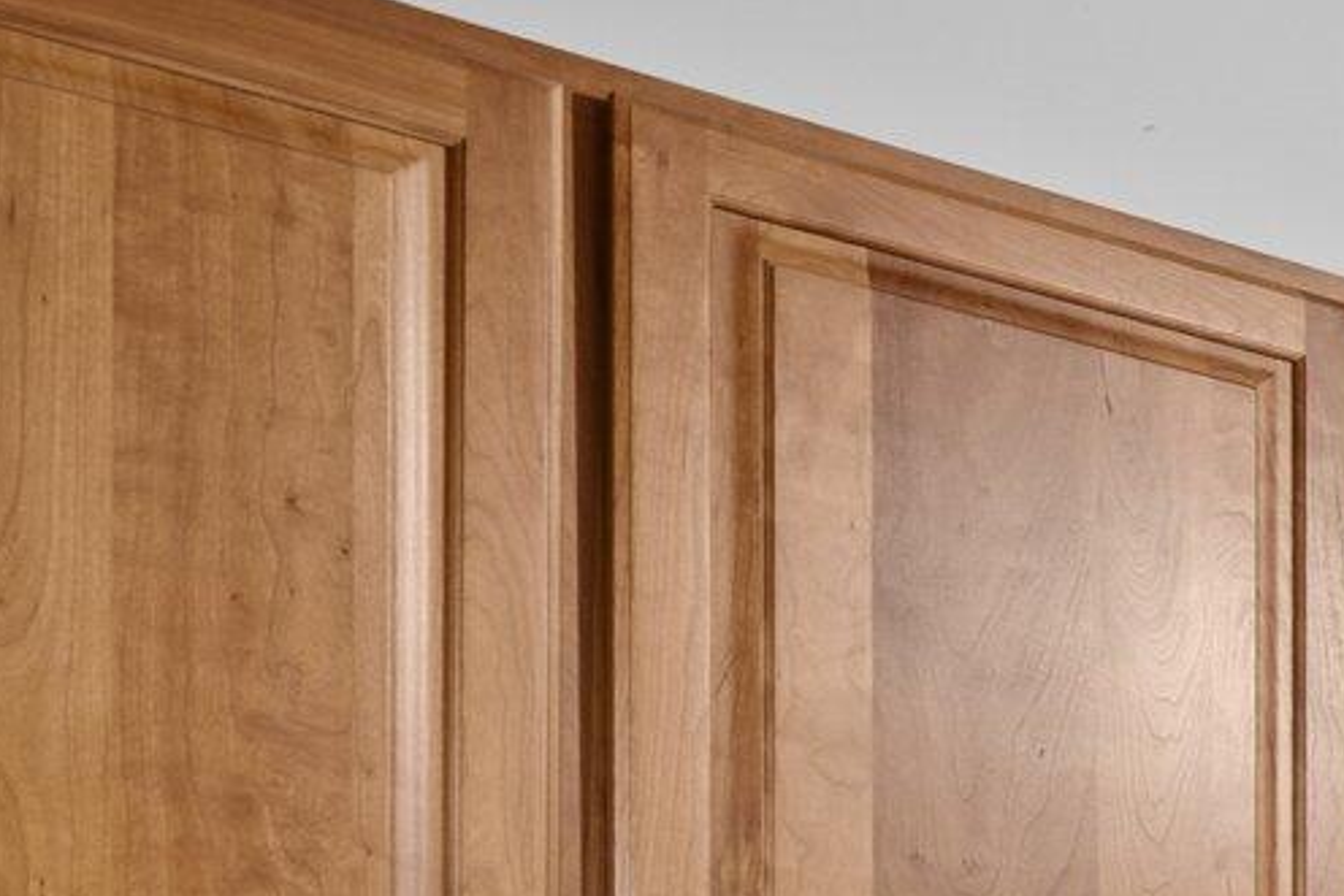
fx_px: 2465
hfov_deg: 19.0
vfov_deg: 18.2
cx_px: 2672
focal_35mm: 66
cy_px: 1368
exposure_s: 5
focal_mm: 16
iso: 500
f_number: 8
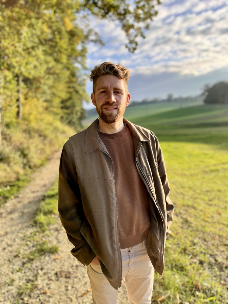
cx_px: 114
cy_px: 152
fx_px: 228
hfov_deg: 53.1
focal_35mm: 26
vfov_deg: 67.3
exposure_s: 1/951
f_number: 1.6
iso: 50
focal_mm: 5.1
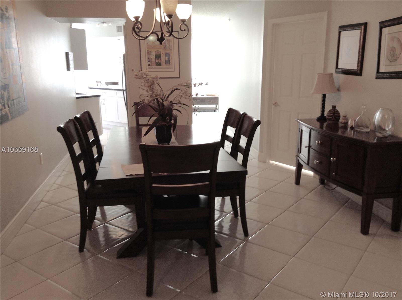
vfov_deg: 42.8
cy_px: 150
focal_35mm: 33
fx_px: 383
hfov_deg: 55.4
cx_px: 201
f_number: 2.4
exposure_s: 1/25
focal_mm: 3.3
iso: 32
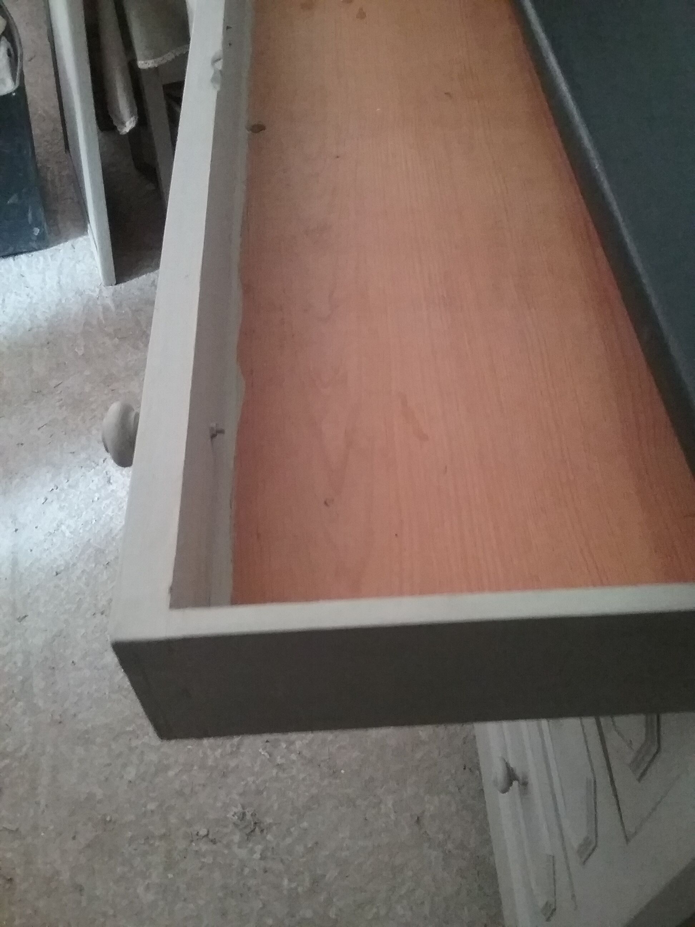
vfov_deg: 58.4
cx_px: 348
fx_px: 830
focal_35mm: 31
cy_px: 464
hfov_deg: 45.4
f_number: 2.2
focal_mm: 3.3
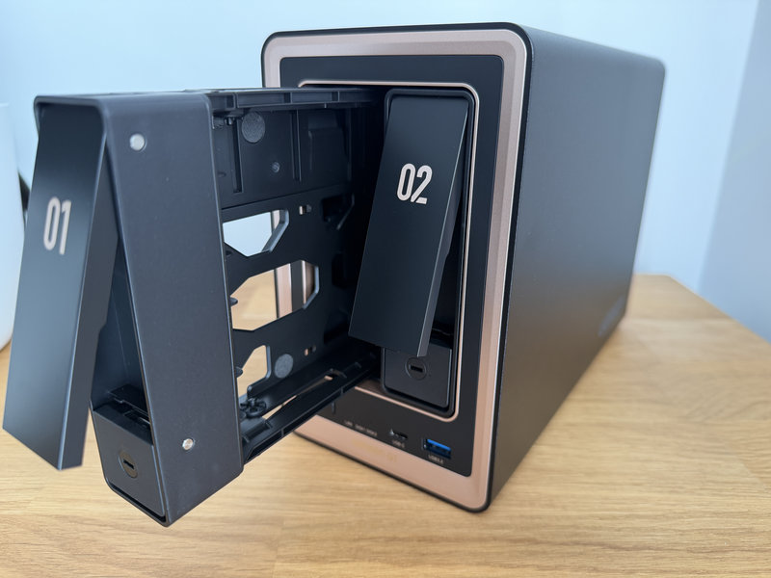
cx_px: 386
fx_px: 535
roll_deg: -0.7
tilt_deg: -20.4
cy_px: 289
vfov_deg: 56.8
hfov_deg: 71.6
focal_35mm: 24
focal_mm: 6.76
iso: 200
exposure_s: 1/102
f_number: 1.78
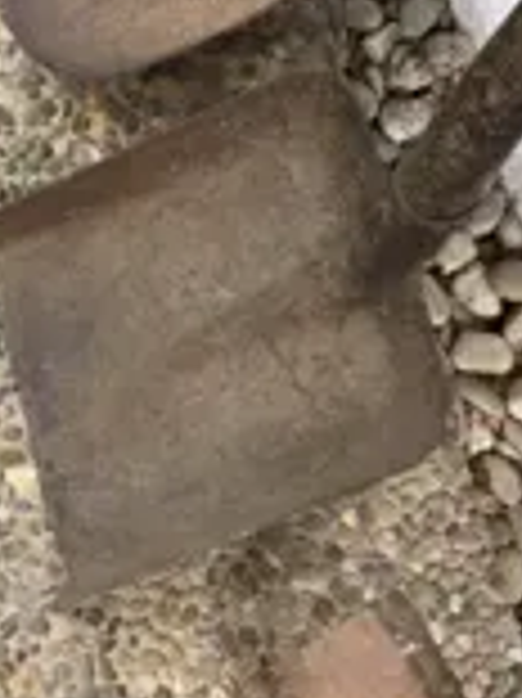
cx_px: 248
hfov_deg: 19.6
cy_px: 225
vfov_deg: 25.8
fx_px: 1510
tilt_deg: -68.3
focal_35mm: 75
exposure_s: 1/33
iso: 80
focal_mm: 4.15
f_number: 2.2
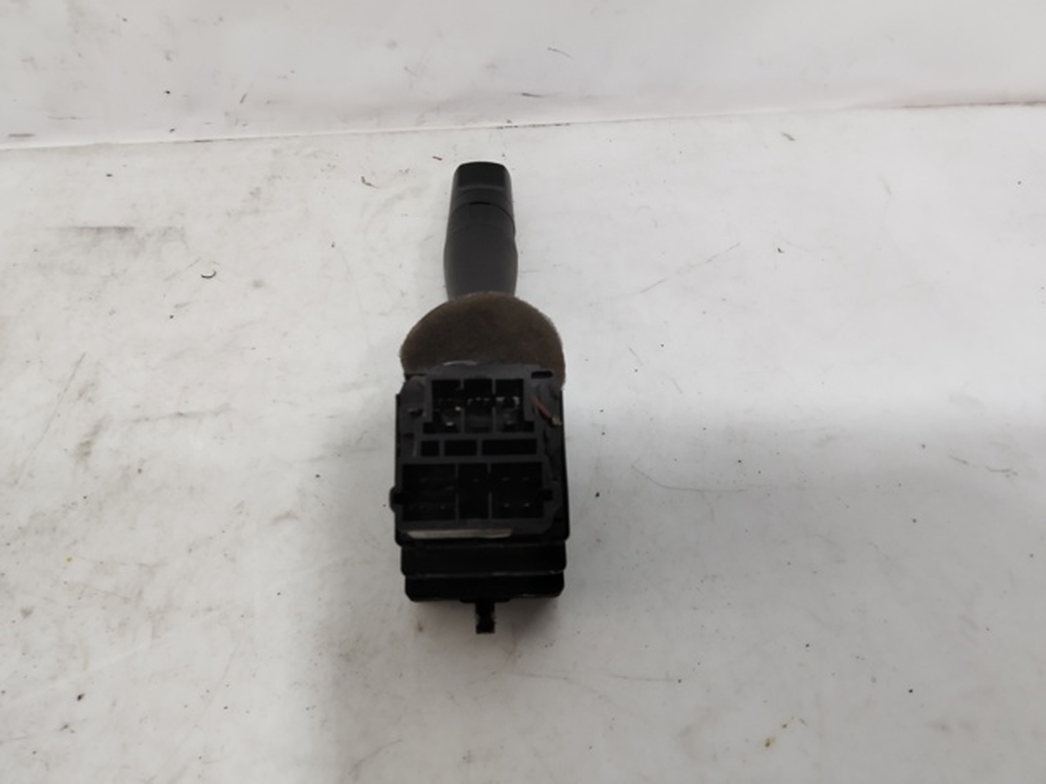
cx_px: 523
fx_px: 786
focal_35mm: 26
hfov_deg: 67.3
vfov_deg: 53.1
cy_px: 392
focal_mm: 2.78
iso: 55
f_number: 2
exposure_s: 1/100
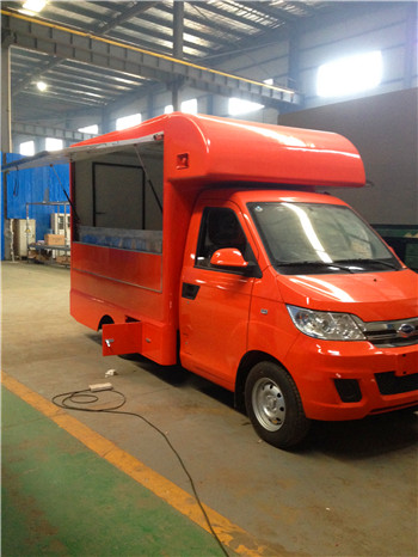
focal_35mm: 35
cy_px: 278
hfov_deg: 40.7
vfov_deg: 52.6
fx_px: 563
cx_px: 209
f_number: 2.4
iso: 320
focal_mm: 4.28
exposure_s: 1/20
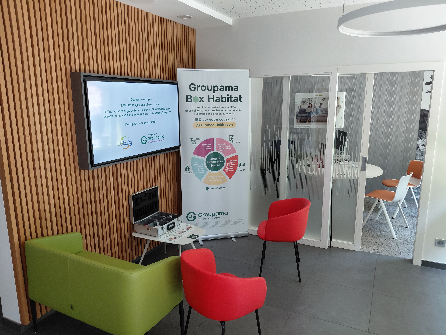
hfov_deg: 69.4
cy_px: 168
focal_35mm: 25
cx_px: 223
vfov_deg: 54.9
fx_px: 322
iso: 200
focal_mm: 4.69
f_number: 1.8
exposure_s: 1/120
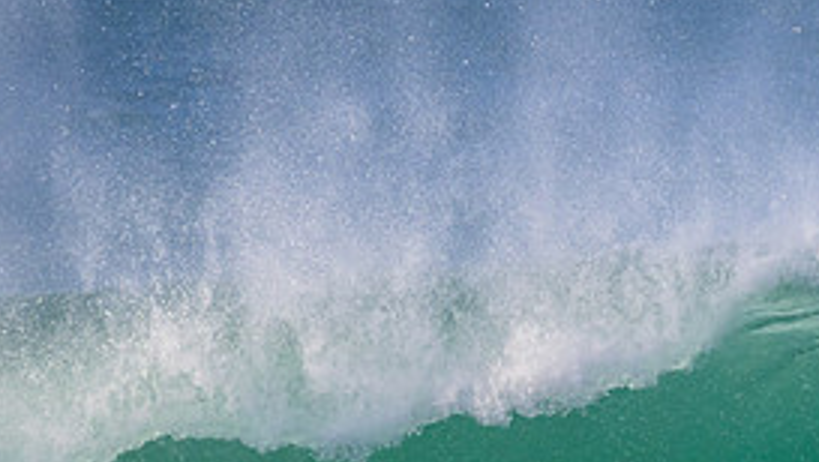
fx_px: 38639
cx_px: 774
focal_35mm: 1778
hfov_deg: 1.2
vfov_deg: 0.7
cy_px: 542
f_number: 11
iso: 2000
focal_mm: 800
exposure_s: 1/2000
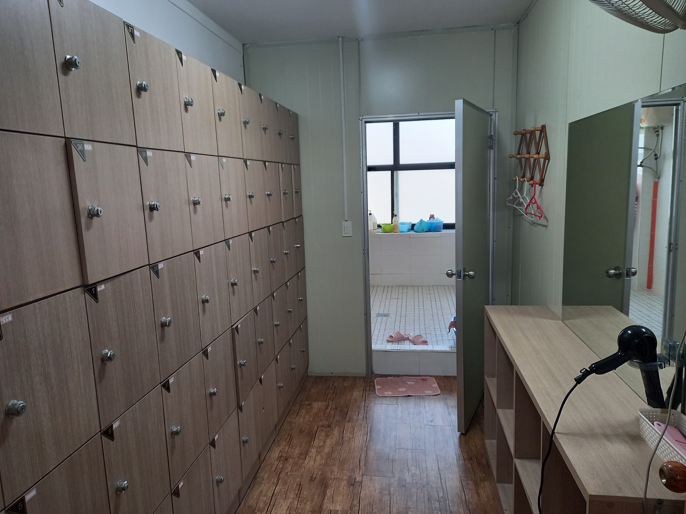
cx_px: 343
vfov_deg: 54.9
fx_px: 495
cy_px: 257
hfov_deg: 69.4
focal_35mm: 25
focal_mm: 4.6
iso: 200
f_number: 2
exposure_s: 1/60
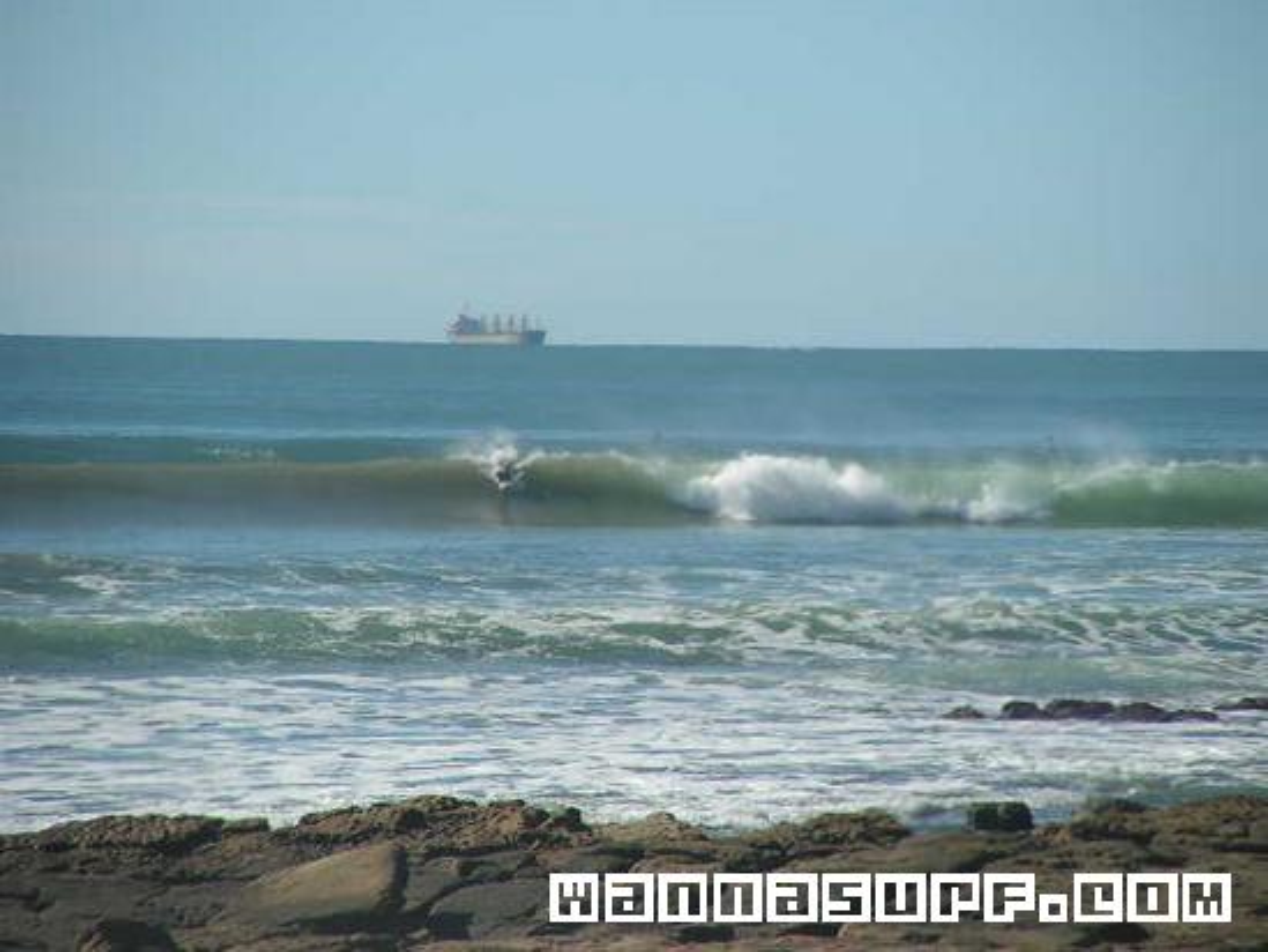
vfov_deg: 5.1
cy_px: 476
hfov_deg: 6.8
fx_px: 10625
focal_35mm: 290
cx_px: 634
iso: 64
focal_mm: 48
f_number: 3.2
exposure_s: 1/1250
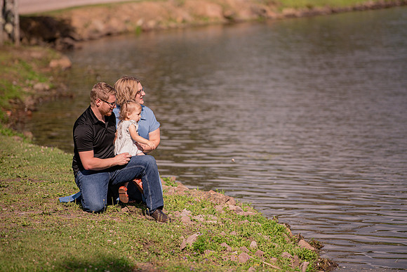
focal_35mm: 200
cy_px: 136
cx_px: 204
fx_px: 2262
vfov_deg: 6.9
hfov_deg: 10.3
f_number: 3.2
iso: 400
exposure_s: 1/4000
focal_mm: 200
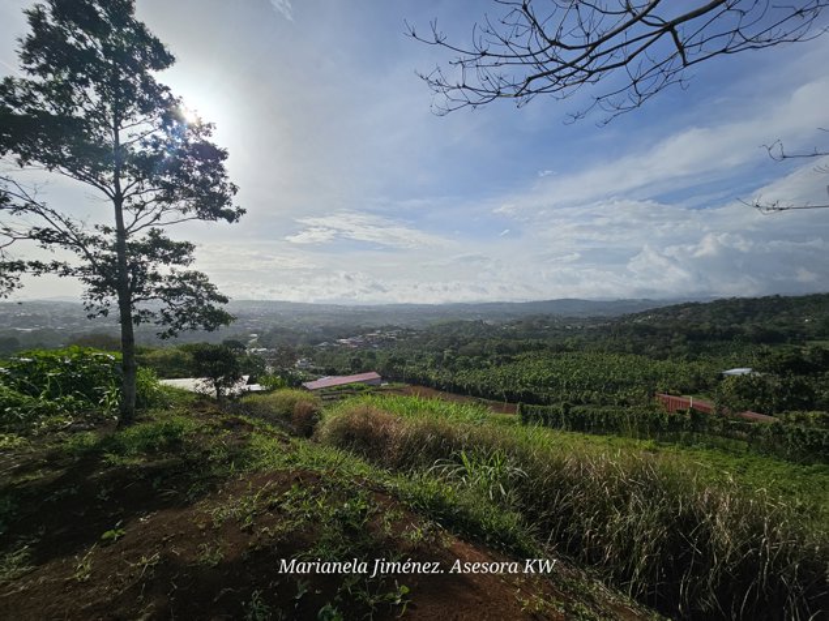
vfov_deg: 89.9
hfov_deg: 106.2
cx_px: 414
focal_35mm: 13
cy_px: 310
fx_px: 311
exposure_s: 1/5523
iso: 50
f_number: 2.2
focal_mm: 2.2
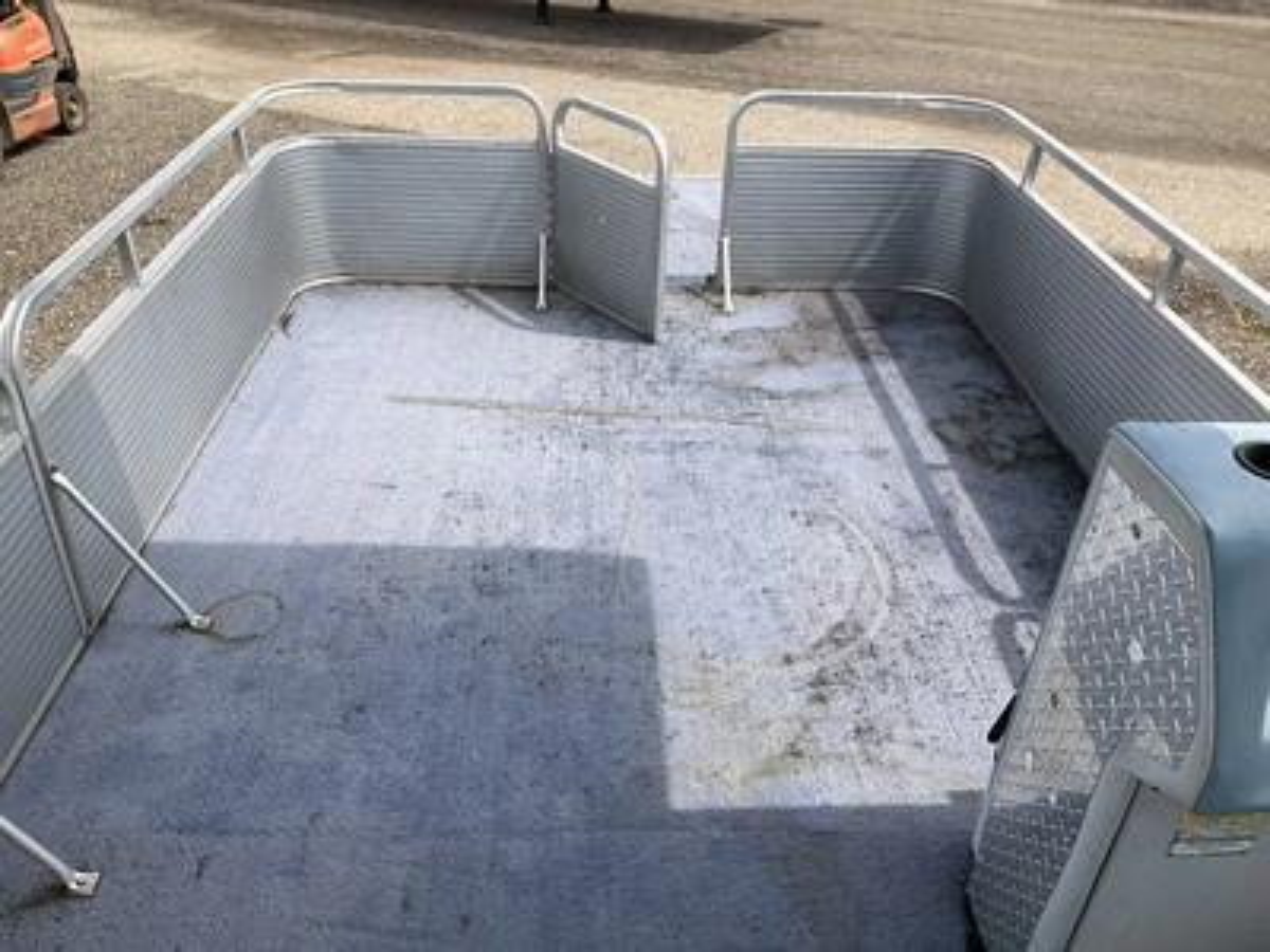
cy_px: 476
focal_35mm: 29
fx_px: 1064
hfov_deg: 61.7
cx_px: 635
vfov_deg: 48.2
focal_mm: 3
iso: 25
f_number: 1.8
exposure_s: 1/1168
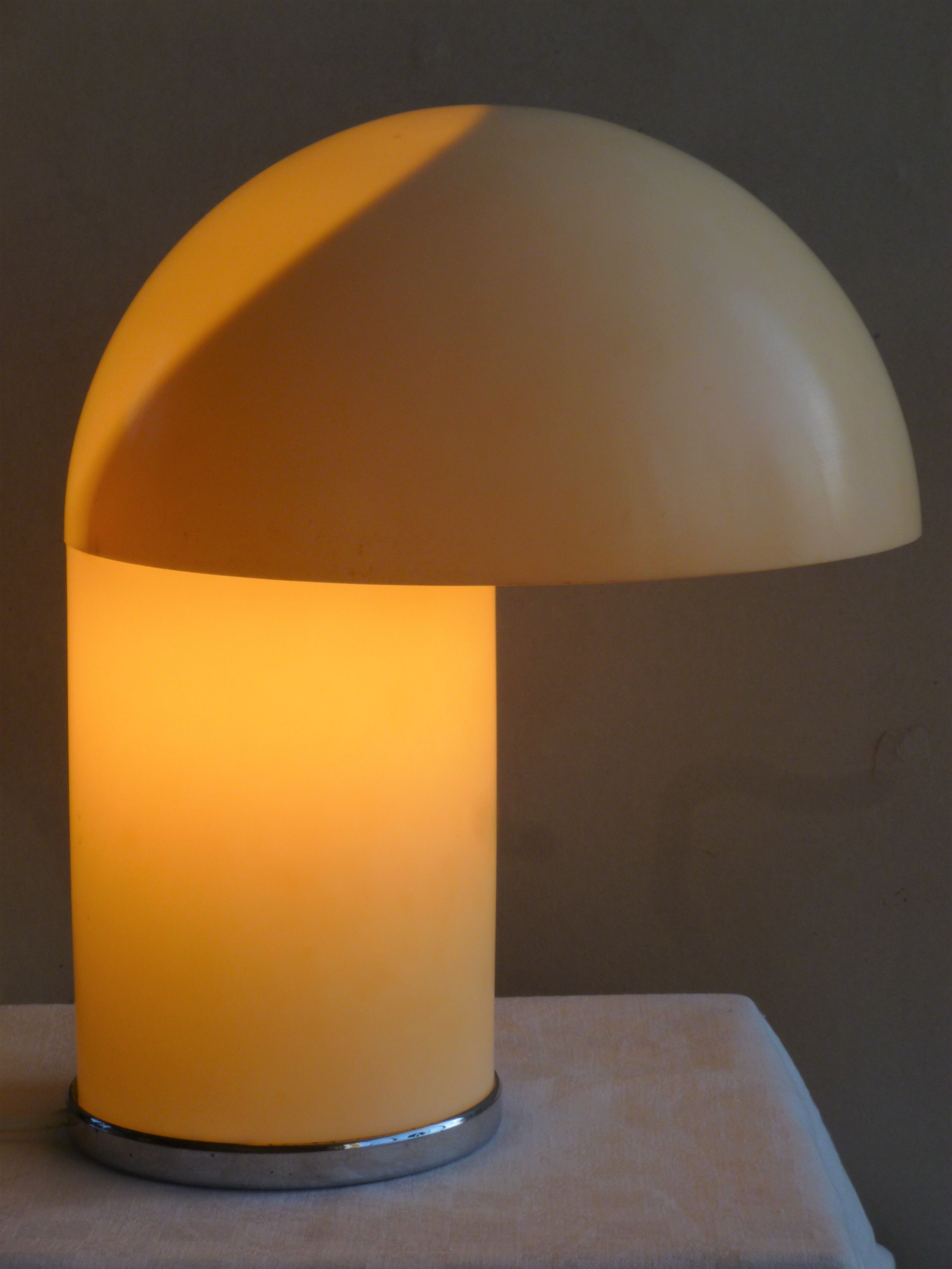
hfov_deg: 14.8
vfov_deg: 19.6
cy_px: 634
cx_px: 476
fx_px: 3667
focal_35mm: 100
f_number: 5.3
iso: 100
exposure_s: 1/125
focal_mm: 17.8
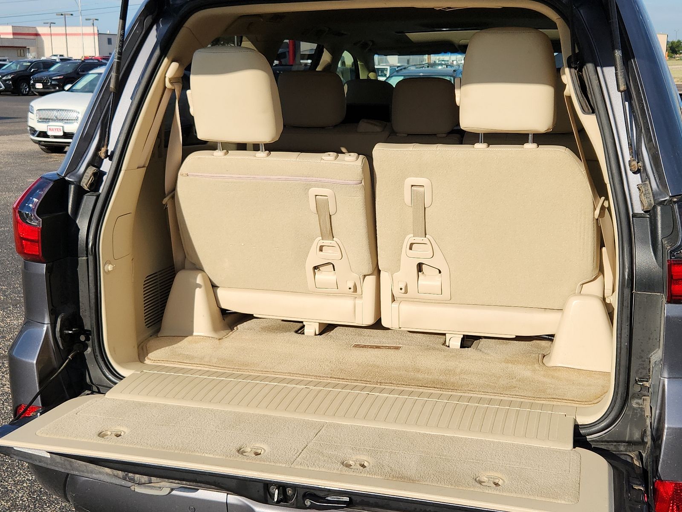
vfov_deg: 58.9
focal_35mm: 23
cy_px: 256
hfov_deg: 73.9
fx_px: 453
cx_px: 341
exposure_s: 1/2000
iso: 50
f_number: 1.8
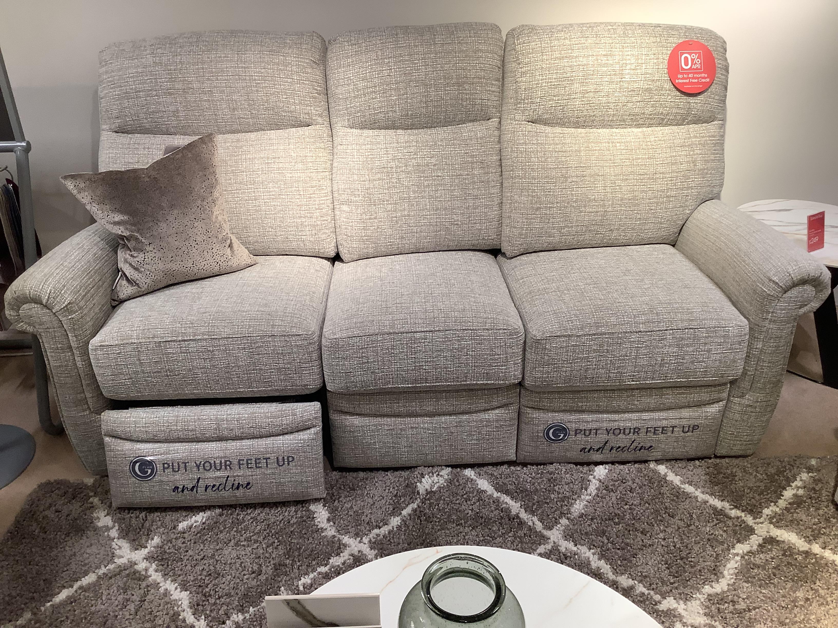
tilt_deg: -32.0
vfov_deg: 45.4
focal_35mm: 31
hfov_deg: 58.4
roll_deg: -0.3
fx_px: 750
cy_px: 314
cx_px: 419
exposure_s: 1/50
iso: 64
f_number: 2.4
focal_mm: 3.3
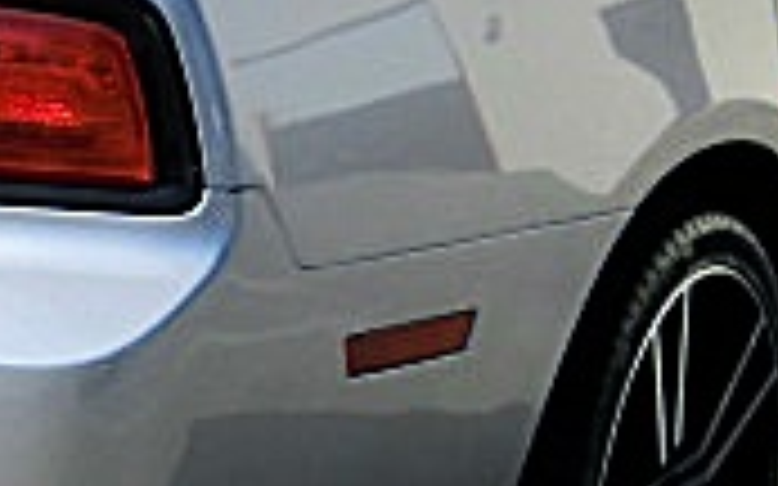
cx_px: 121
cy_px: 346
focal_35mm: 102
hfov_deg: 20.1
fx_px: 2162
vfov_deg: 12.8
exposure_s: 1/125
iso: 64
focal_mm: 4.65
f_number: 7.8
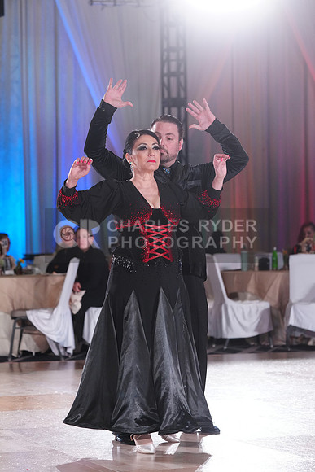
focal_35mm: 117
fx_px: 1535
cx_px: 158
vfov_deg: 17.5
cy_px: 236
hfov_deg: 11.7
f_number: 4
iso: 2500
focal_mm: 117
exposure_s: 1/400
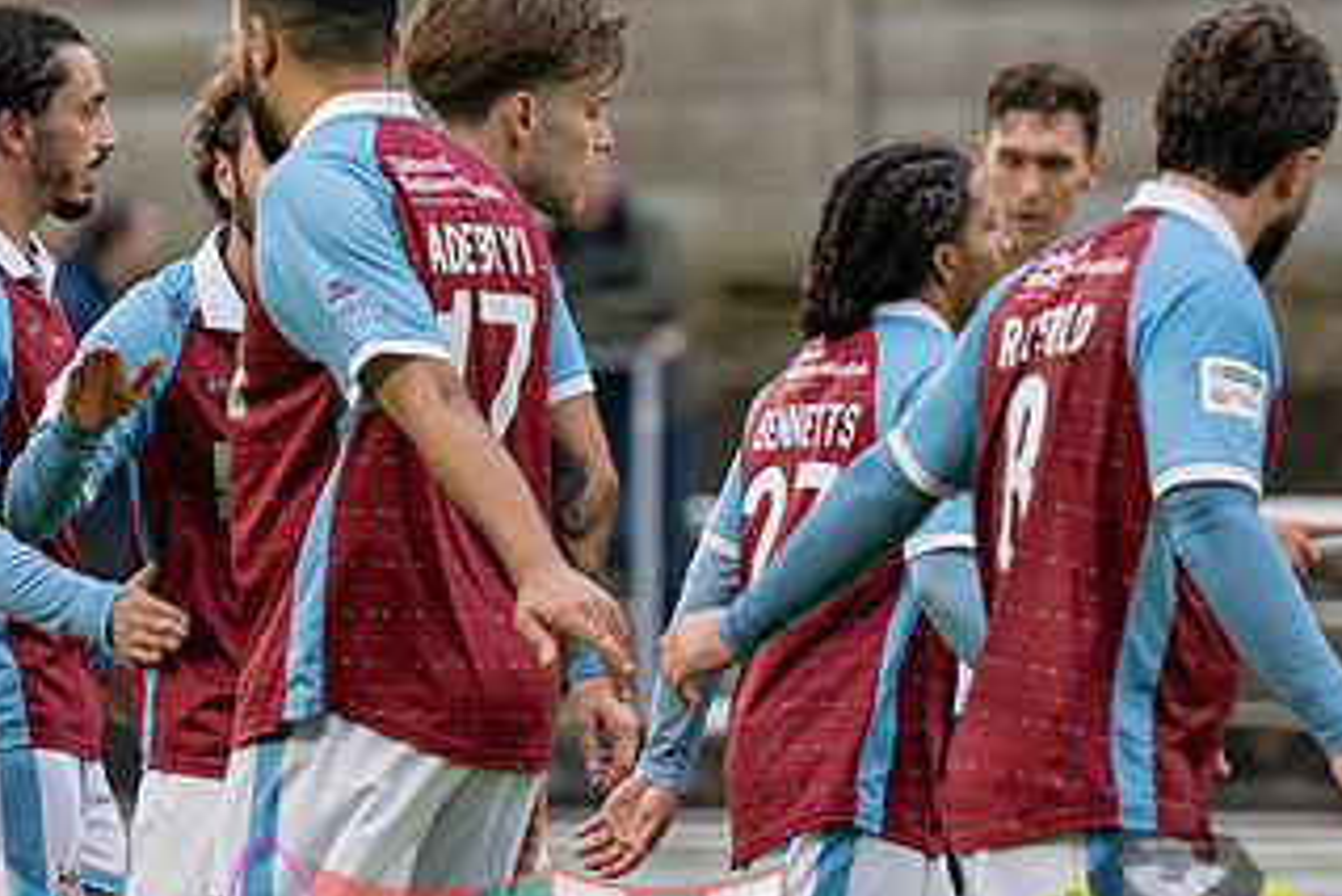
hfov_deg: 3.0
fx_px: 25471
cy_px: 610
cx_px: 461
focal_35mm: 683
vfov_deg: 2.0
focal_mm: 170
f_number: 2.8
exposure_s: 1/1250
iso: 2000
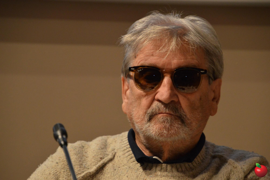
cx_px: 135
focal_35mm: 278
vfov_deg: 4.9
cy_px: 90
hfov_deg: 7.4
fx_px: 2079
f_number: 6
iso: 1600
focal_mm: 185
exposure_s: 1/125
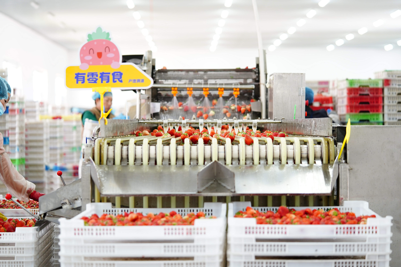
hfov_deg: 22.6
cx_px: 200
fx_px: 1002
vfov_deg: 15.2
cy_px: 134
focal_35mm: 90
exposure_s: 1/125
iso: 800
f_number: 2.8
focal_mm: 90
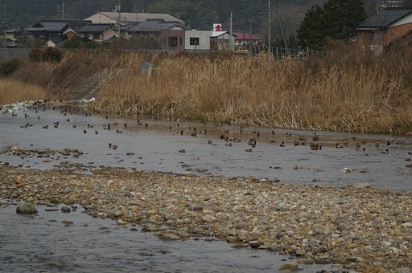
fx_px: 1714
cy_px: 136
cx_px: 206
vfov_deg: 9.1
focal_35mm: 150
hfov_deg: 13.7
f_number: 6.3
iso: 200
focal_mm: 100
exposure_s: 1/800
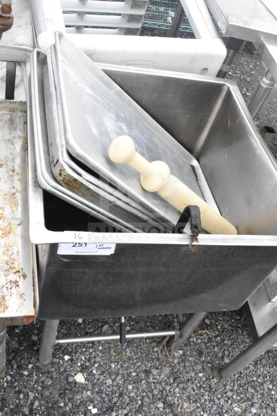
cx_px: 138
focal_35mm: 36
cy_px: 208
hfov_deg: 36.9
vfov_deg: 53.1
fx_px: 415
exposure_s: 1/800
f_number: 14
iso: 6400
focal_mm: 24
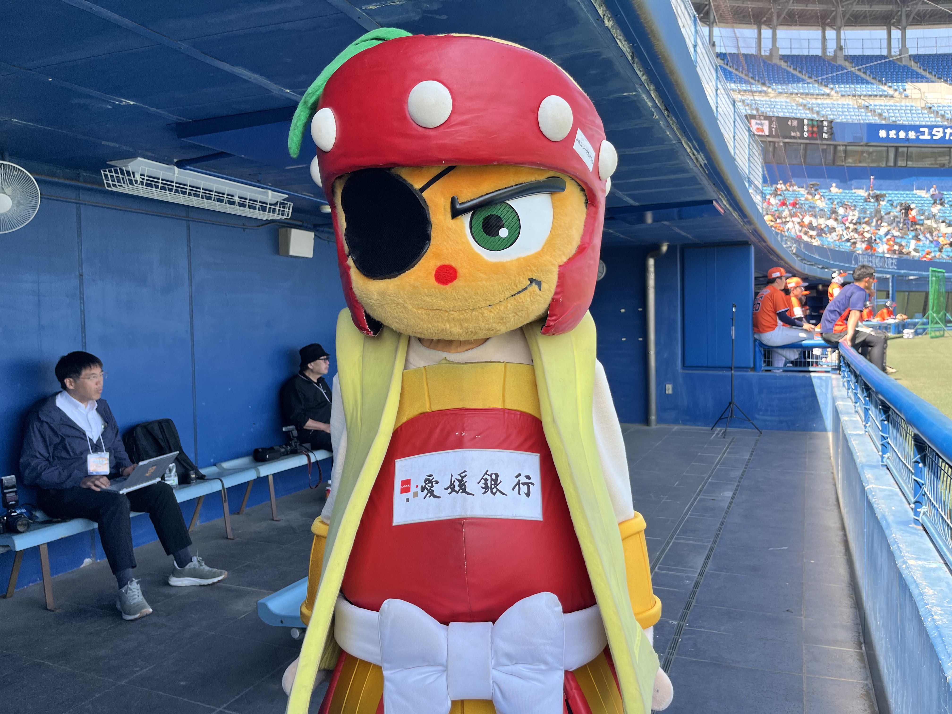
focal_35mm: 26
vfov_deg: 53.1
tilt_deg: -2.9
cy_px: 357
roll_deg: +1.8
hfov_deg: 67.3
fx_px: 715
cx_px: 476
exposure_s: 1/440
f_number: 1.6
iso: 50
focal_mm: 5.1
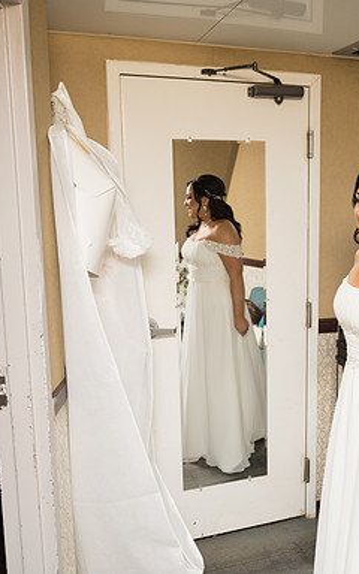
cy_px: 286
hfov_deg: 34.0
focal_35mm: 37
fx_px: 579
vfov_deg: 52.7
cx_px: 253
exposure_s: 1/200
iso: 250
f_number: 5
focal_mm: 24
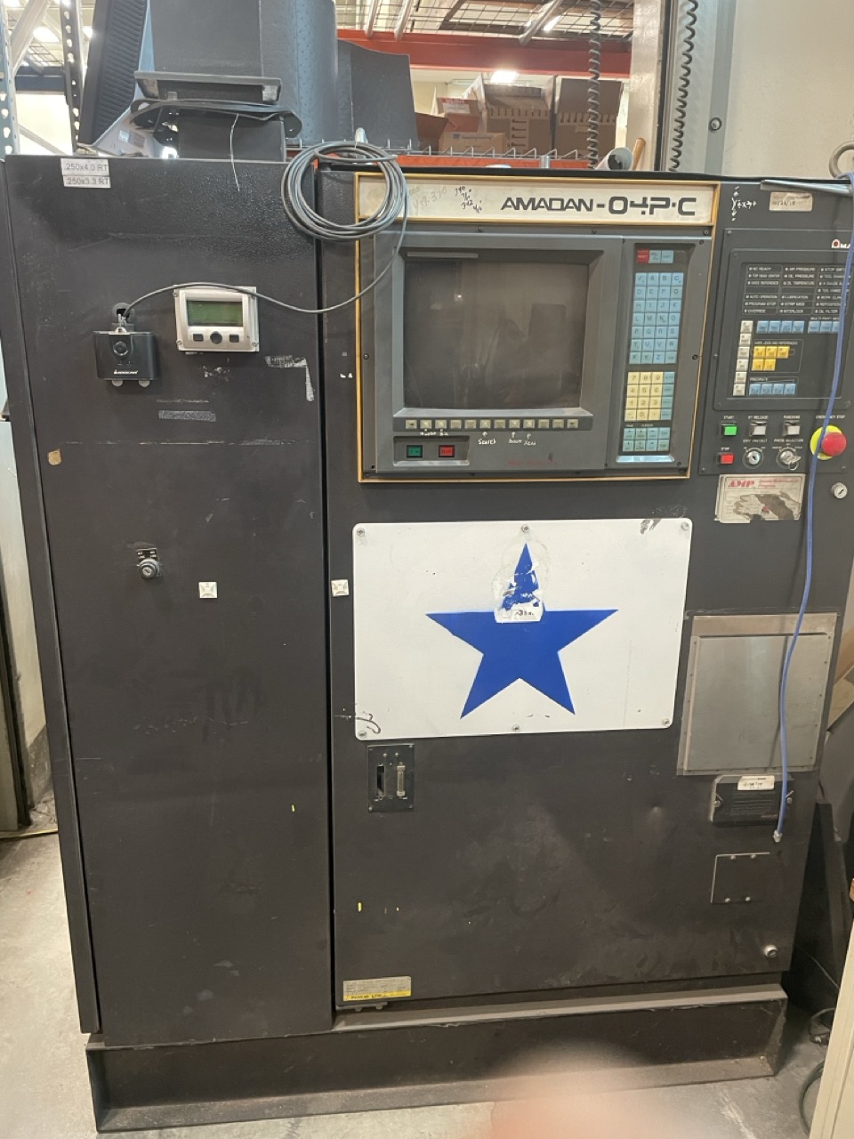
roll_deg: -0.4
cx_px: 427
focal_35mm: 26
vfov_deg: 67.3
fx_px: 855
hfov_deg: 53.1
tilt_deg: -15.8
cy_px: 570
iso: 500
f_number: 1.6
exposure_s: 1/40
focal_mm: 4.2
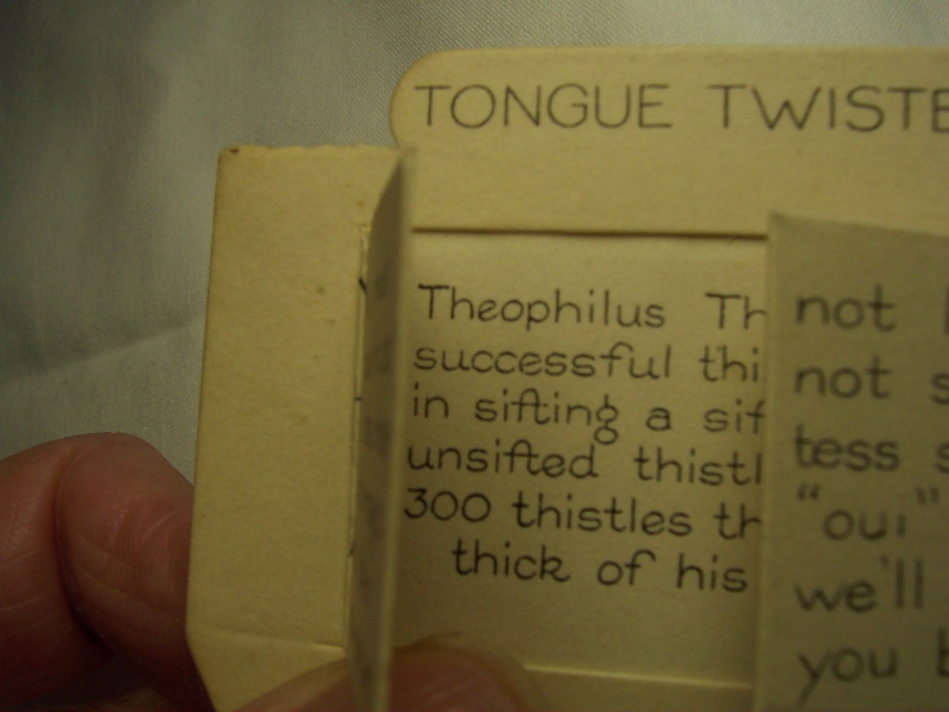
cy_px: 356
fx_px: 1014
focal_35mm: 37
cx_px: 474
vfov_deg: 38.7
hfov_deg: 50.1
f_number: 5.6
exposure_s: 1/180
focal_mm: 5.6
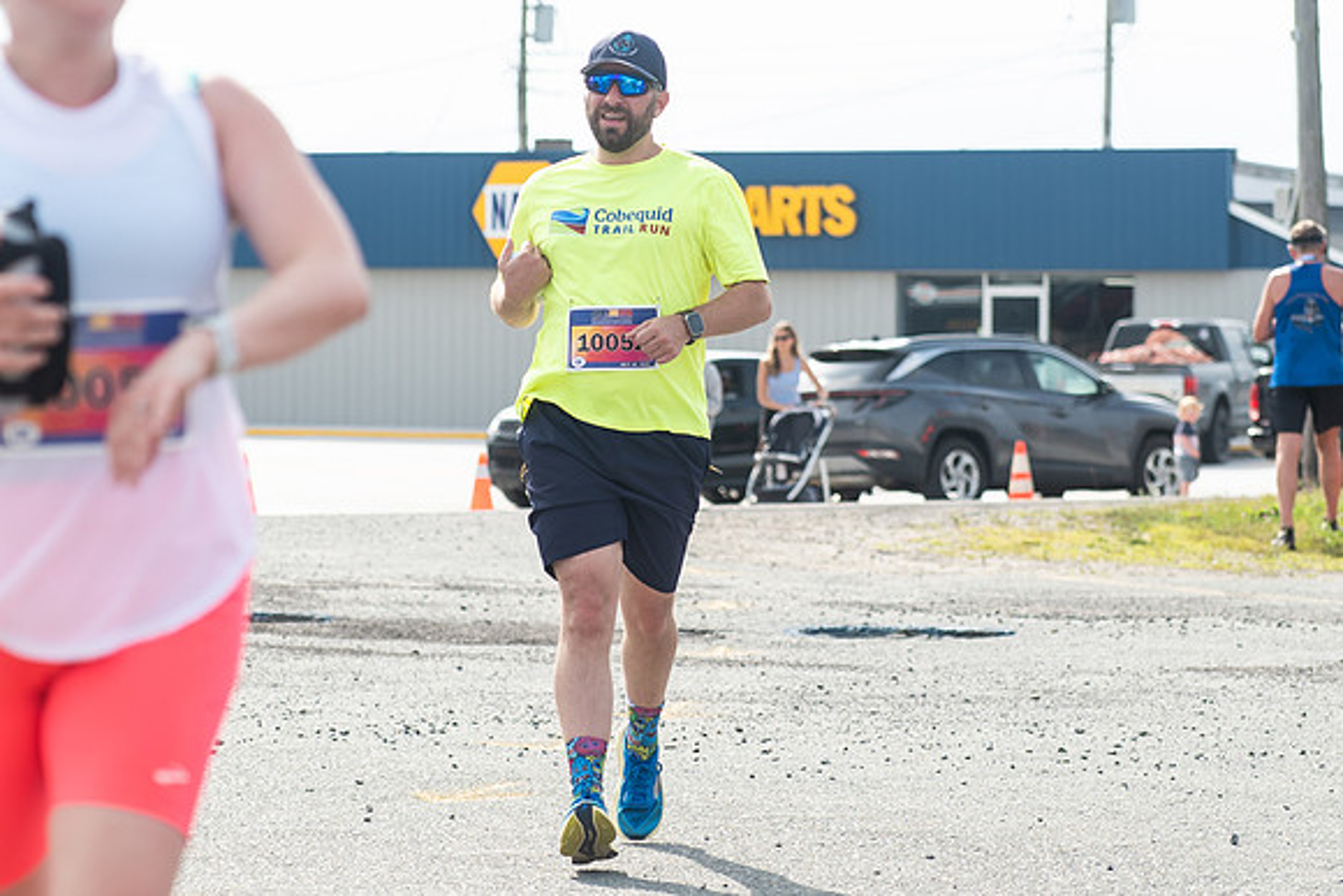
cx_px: 602
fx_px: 6032
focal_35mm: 162
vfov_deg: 8.5
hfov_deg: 12.7
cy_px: 136
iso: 250
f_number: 4.5
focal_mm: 85
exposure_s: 1/1600
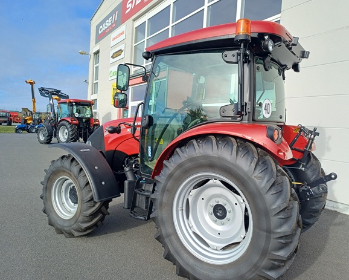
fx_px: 279
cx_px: 185
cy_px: 138
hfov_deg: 64.0
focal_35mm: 27
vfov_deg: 53.2
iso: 50
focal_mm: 4.65
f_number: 1.8
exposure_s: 1/665
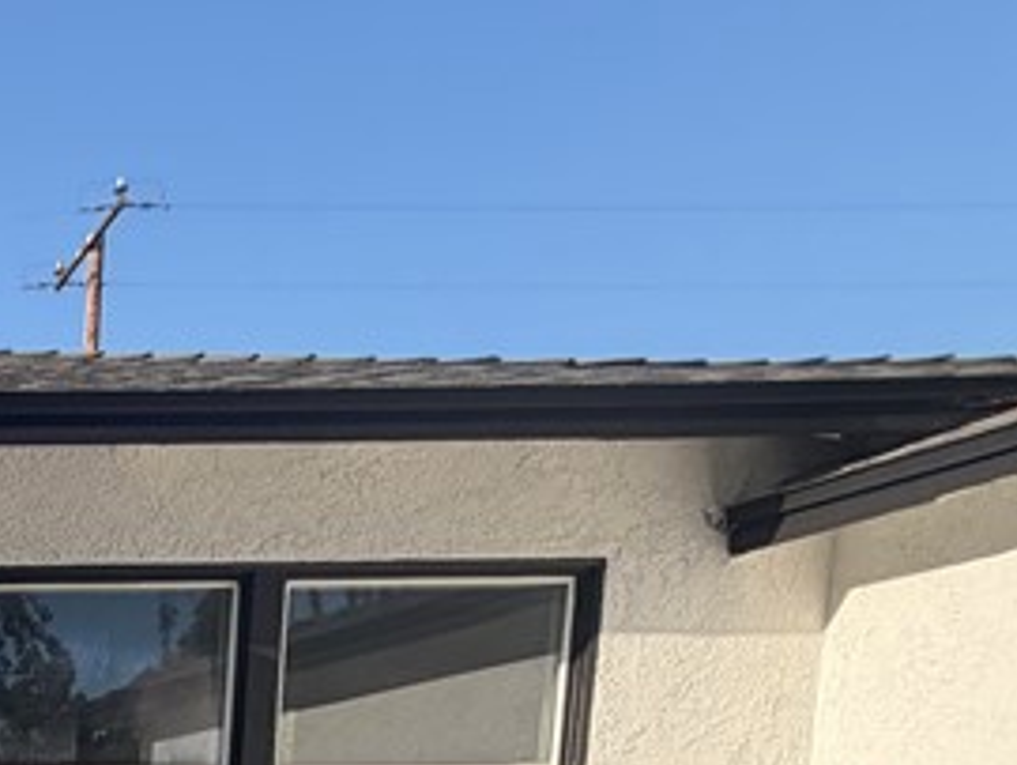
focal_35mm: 53
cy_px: 1112
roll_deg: +0.7
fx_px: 1558
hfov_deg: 24.9
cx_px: -606
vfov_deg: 23.0
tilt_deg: -7.1
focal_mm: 2.22
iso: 40
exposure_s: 1/770
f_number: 2.2
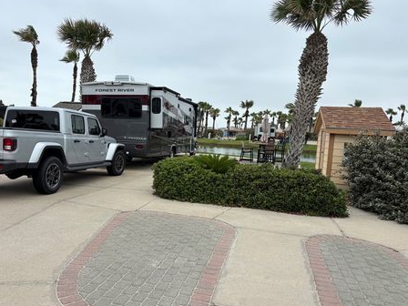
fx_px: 342
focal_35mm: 29
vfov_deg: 48.2
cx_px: 188
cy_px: 161
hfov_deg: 61.6
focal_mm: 5.96
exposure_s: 1/1418
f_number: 1.6
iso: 50
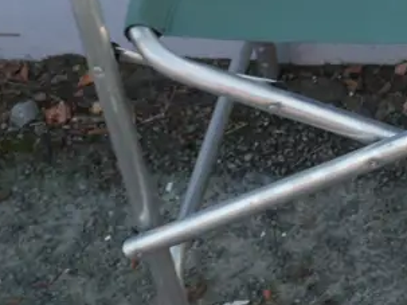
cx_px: 669
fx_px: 1352
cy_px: -75
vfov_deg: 12.5
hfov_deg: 15.4
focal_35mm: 115
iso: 200
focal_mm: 17
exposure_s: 1/100
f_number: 4
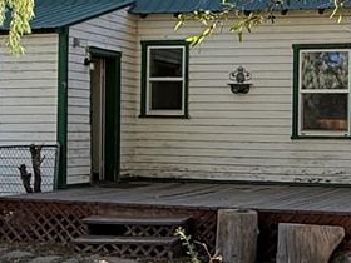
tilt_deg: +1.6
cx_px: 310
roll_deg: -1.1
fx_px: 811
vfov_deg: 18.4
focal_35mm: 80
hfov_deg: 23.8
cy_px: 114
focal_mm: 2.22
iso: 64
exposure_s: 1/403
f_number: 2.2
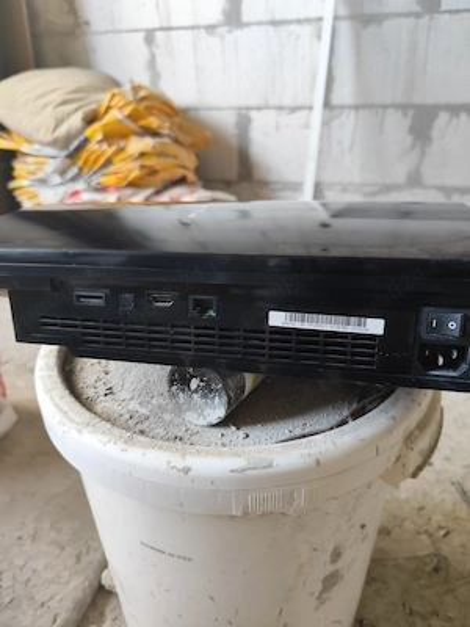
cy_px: 314
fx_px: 416
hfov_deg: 58.9
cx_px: 235
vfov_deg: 73.9
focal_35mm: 23
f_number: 1.65
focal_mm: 6.14
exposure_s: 1/50
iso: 500
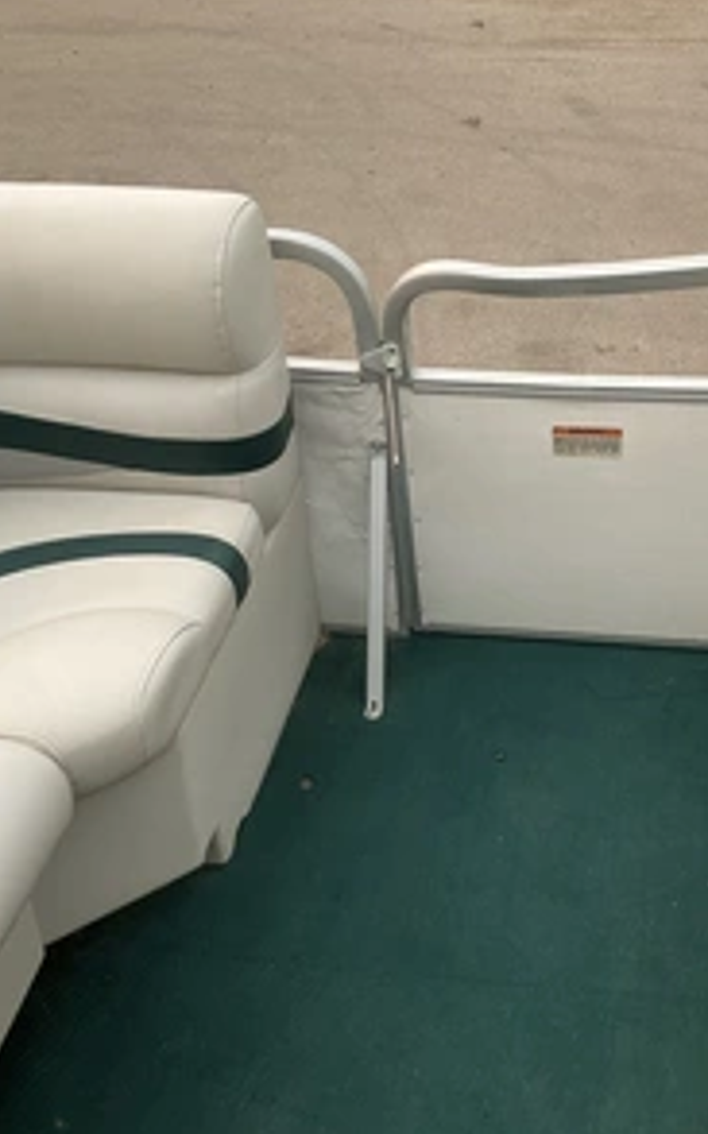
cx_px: 538
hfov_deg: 30.0
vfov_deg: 47.2
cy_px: 561
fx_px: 1297
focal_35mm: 42
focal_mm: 3
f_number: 1.8
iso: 25
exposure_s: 1/1144
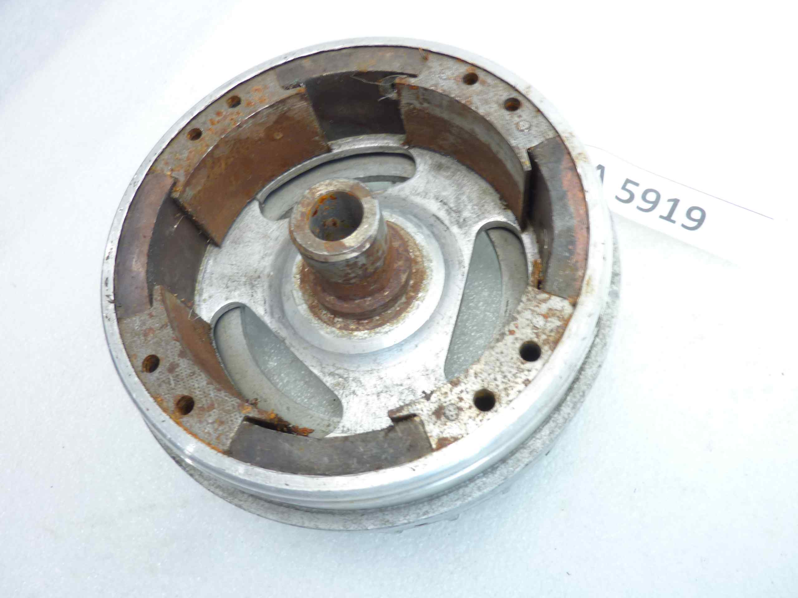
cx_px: 399
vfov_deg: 54.9
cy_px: 299
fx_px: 576
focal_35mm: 25
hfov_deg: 69.4
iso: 80
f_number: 3.3
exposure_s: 1/8
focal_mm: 4.1
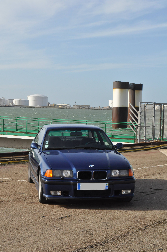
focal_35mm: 75
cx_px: 84
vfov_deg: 27.0
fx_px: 523
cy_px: 126
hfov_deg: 18.1
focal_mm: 50
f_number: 16
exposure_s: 1/500
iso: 800
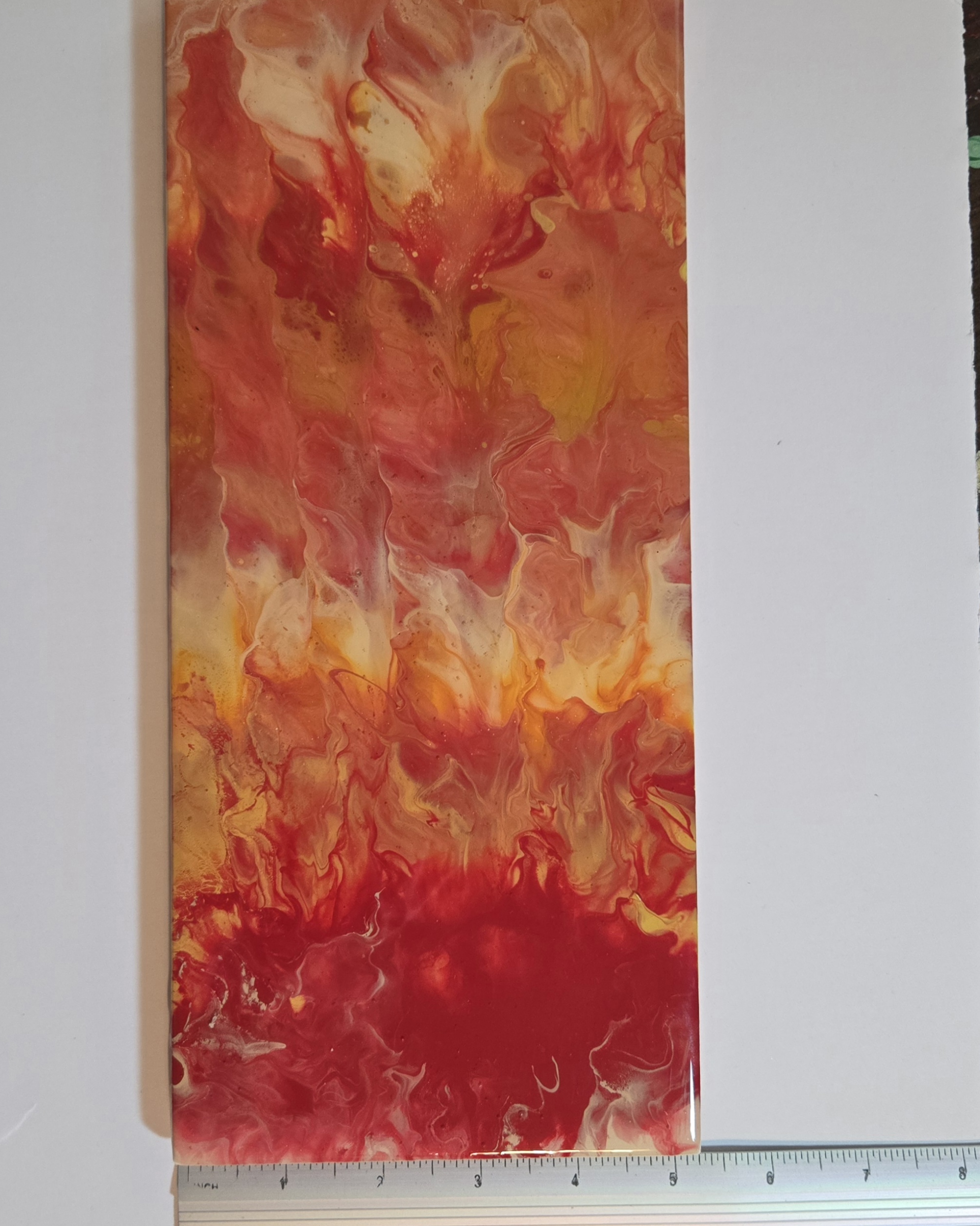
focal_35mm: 27
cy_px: 619
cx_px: 440
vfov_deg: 64.1
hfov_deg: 53.1
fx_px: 979
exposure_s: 1/120
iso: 250
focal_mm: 5.4
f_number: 1.8
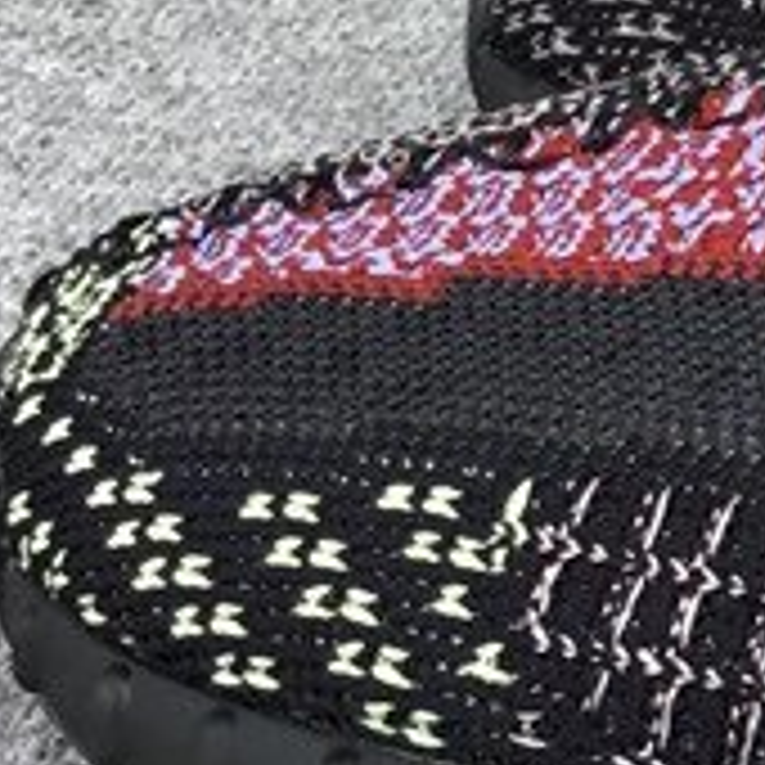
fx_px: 3625
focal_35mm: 145
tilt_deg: -22.5
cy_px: 214
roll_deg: -1.8
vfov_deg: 12.0
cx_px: 1768
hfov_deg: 10.5
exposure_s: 1/199
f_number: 2.4
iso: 25
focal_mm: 3.3
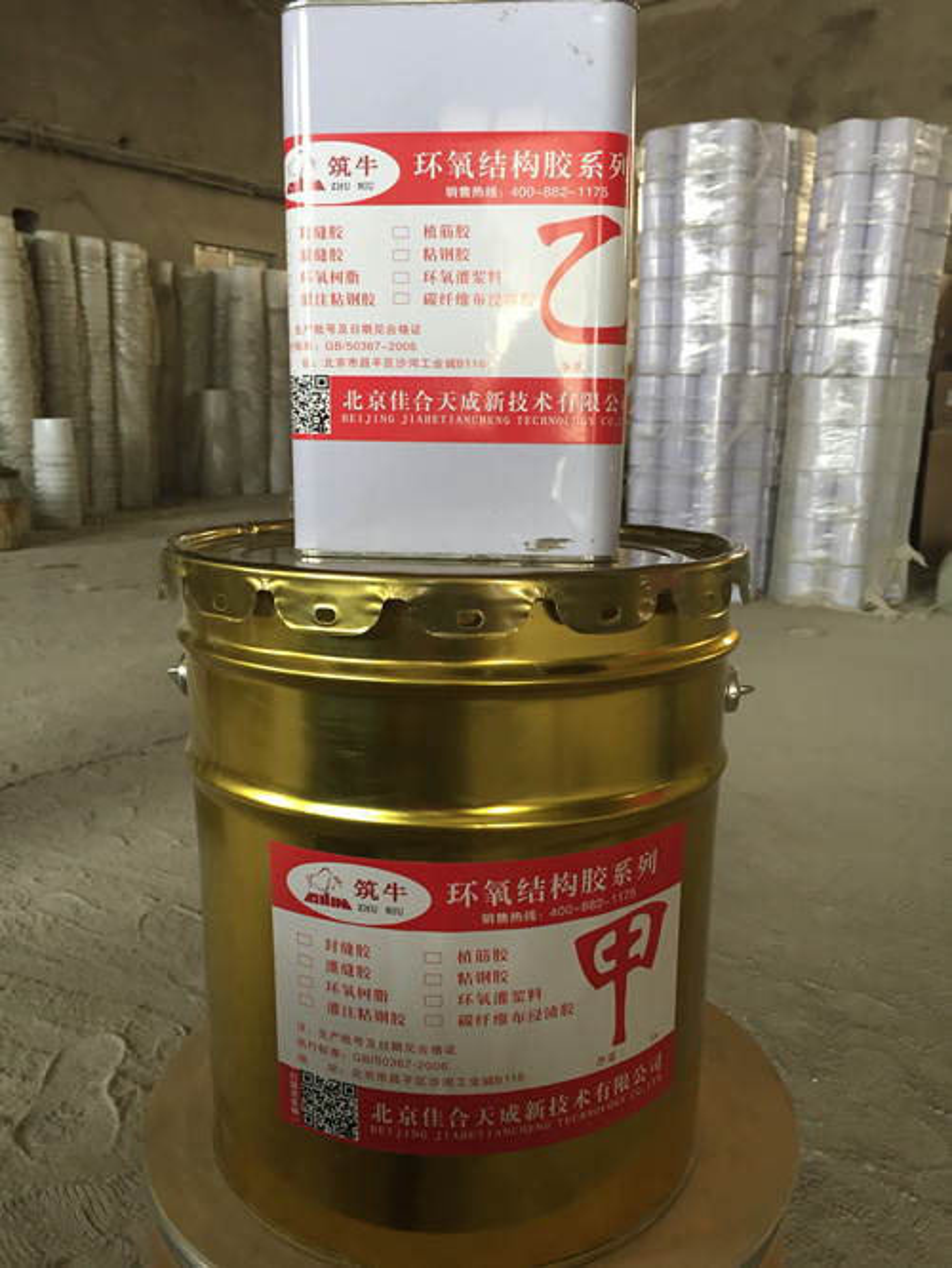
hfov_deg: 48.3
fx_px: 1063
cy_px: 634
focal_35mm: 29
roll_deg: -1.9
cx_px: 476
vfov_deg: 61.6
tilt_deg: -11.2
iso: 100
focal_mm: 4.15
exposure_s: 1/33
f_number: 2.2
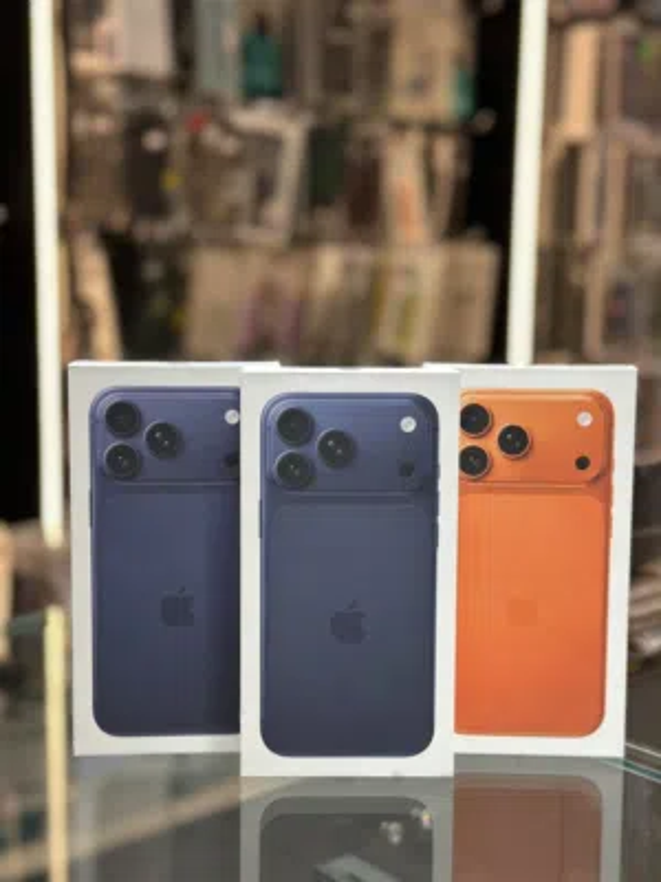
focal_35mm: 48
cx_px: 330
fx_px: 1222
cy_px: 441
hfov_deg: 30.3
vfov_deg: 39.7
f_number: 1.78
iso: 125
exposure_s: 1/100
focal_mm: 6.86
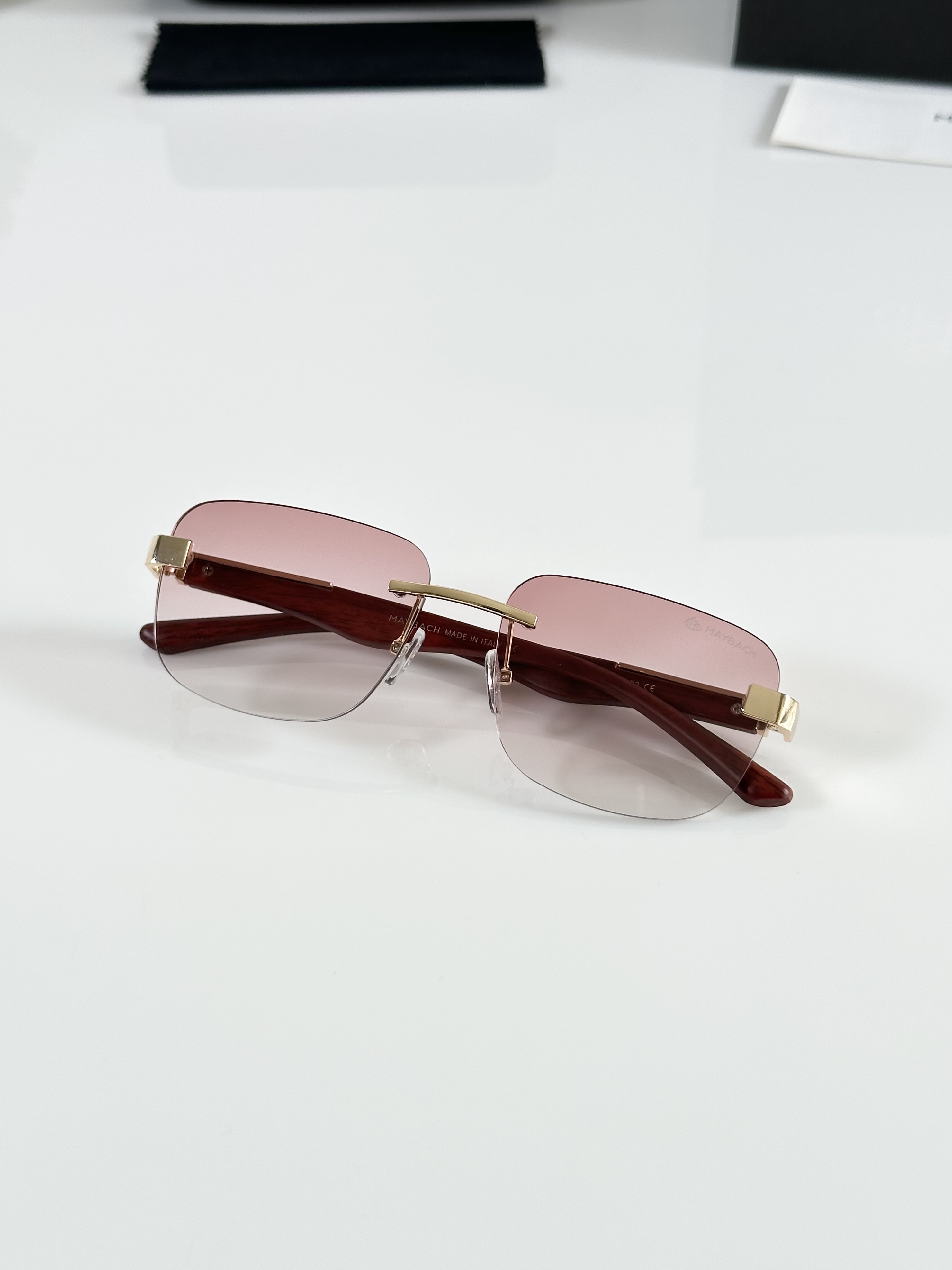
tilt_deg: -38.6
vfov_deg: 38.9
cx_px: 476
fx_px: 1797
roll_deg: +0.9
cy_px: 645
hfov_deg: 29.7
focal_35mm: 49
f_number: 1.78
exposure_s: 1/121
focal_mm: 6.86
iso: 64
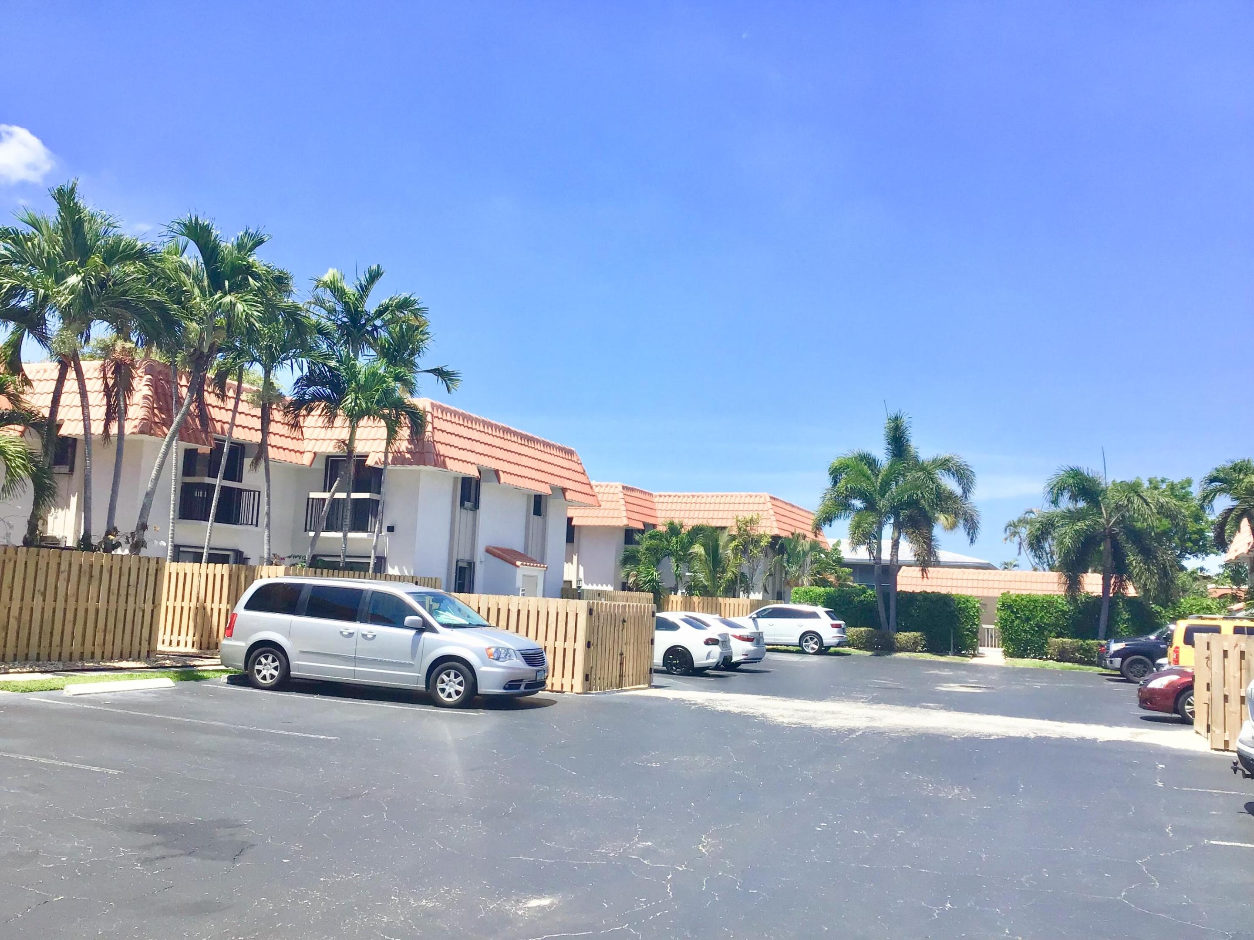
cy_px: 470
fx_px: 1123
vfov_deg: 45.4
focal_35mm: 31
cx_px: 627
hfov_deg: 58.4
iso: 25
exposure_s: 1/1253
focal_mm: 3.3
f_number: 2.4
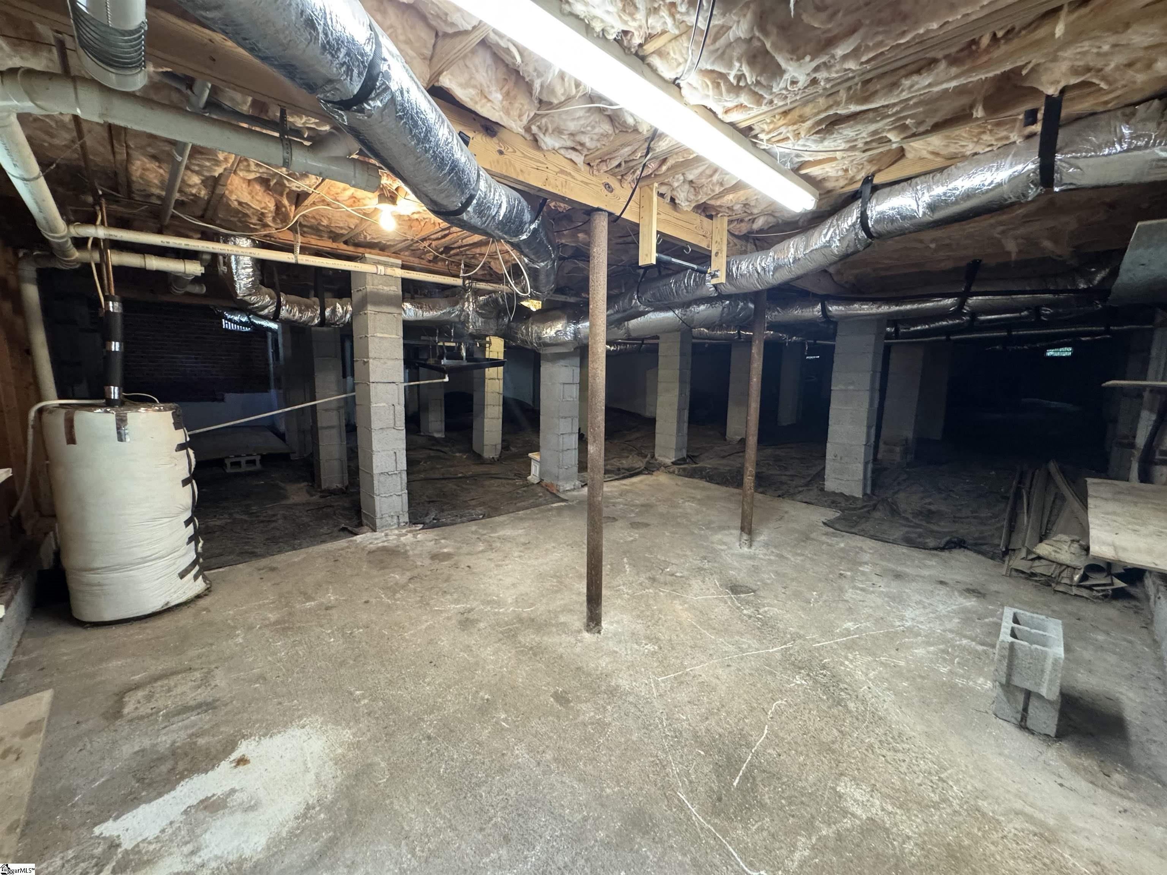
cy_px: 438
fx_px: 472
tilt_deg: -8.3
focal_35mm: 14
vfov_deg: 85.7
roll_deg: -1.7
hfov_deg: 102.1
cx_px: 584
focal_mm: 2.22
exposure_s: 1/60
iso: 640
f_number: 2.2
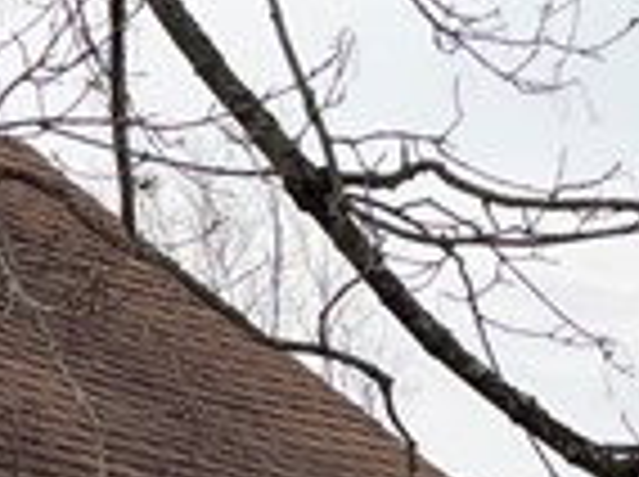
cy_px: 824
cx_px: -108
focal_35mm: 188
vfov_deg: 7.7
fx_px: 3465
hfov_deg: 10.4
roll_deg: -0.7
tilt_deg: +4.3
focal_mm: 5.96
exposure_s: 1/485
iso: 50
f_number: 1.6
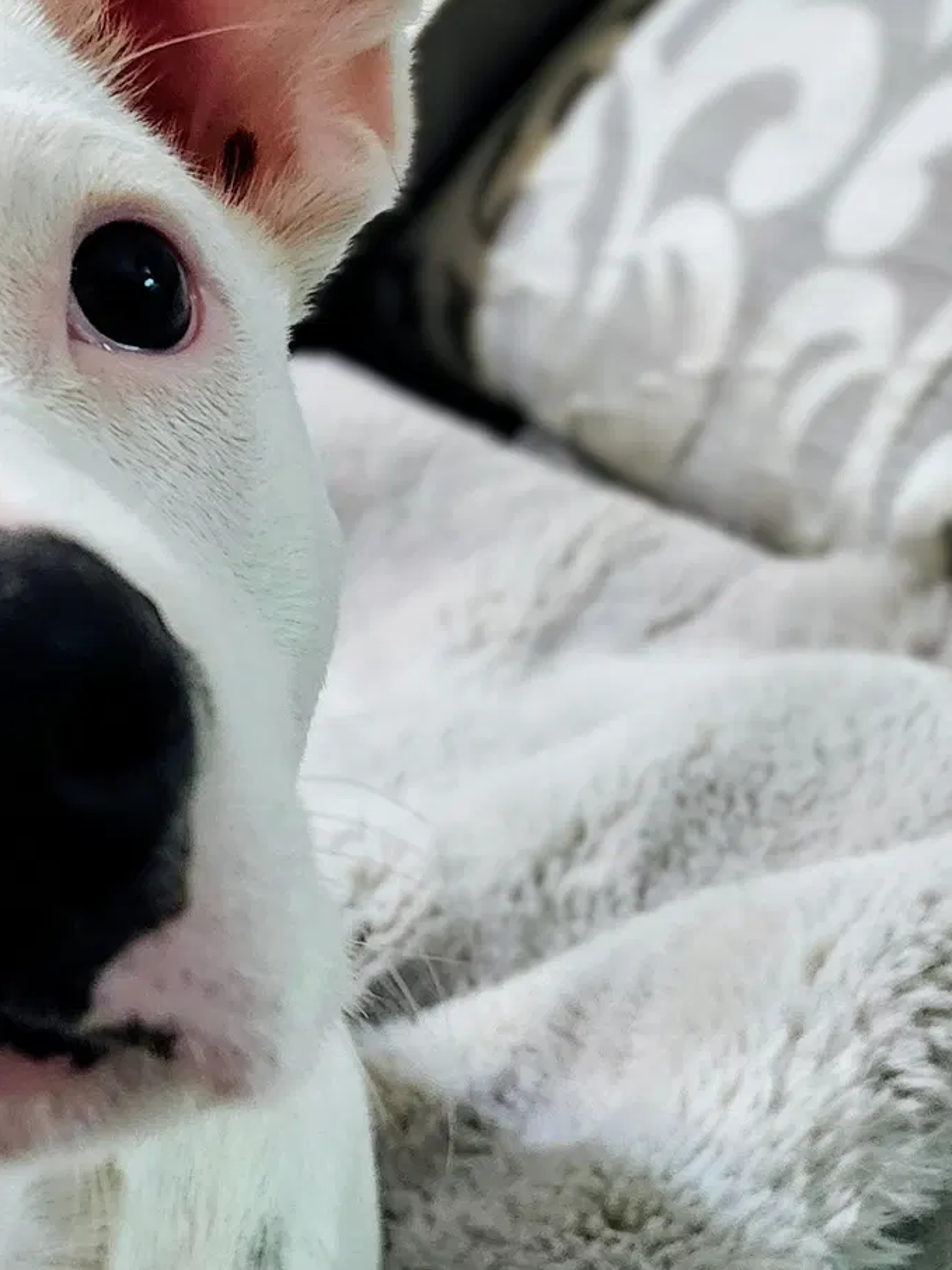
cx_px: -254
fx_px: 2385
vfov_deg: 29.2
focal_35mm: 65
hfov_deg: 20.7
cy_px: 1018
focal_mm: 6.4
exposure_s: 1/60
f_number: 1.8
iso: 640
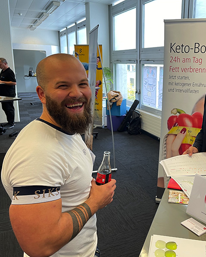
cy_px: 129
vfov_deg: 52.8
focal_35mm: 34
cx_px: 152
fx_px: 259
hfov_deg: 42.2
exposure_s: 1/50
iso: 64
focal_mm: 5.1
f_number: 1.6
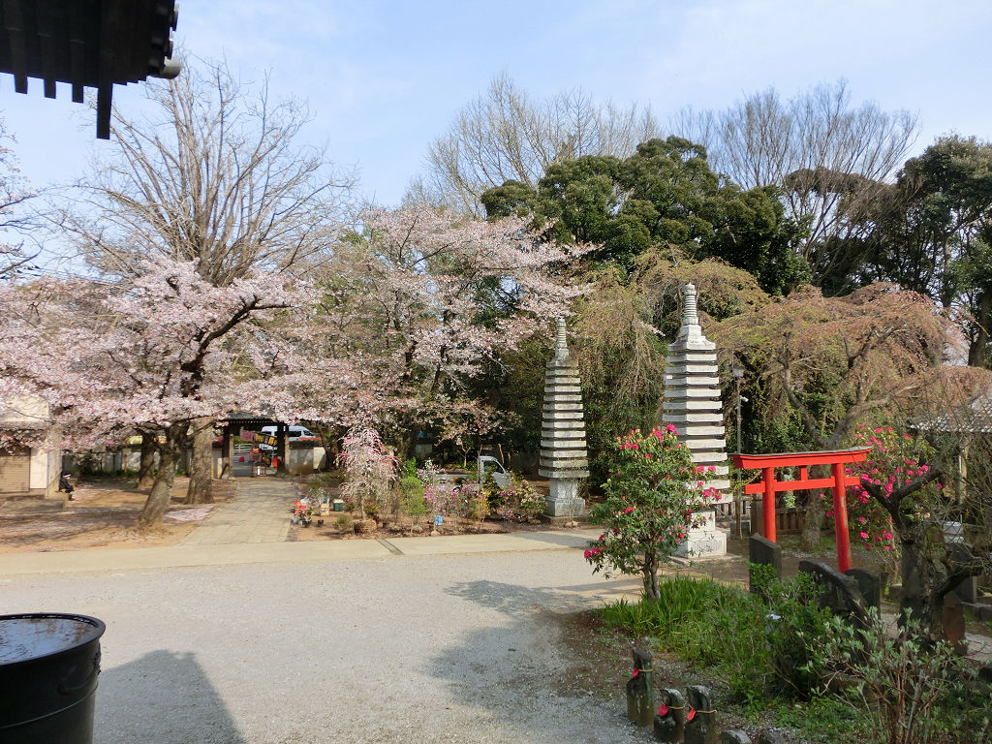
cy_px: 372
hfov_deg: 63.4
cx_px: 496
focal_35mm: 28
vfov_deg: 49.7
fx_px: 802
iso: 80
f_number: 3
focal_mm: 5
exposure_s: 1/640
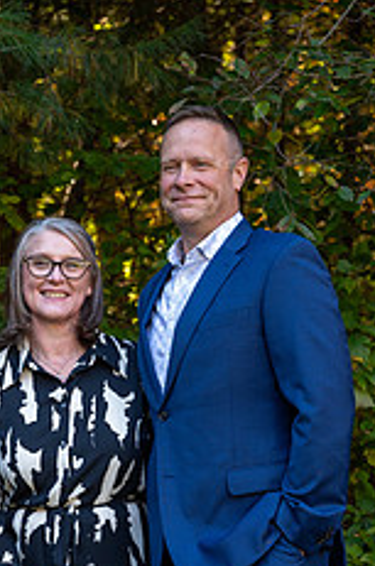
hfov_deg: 11.4
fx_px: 1868
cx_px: 70
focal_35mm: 119
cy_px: 546
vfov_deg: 16.9
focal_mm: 61
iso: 900
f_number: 4.5
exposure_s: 1/200
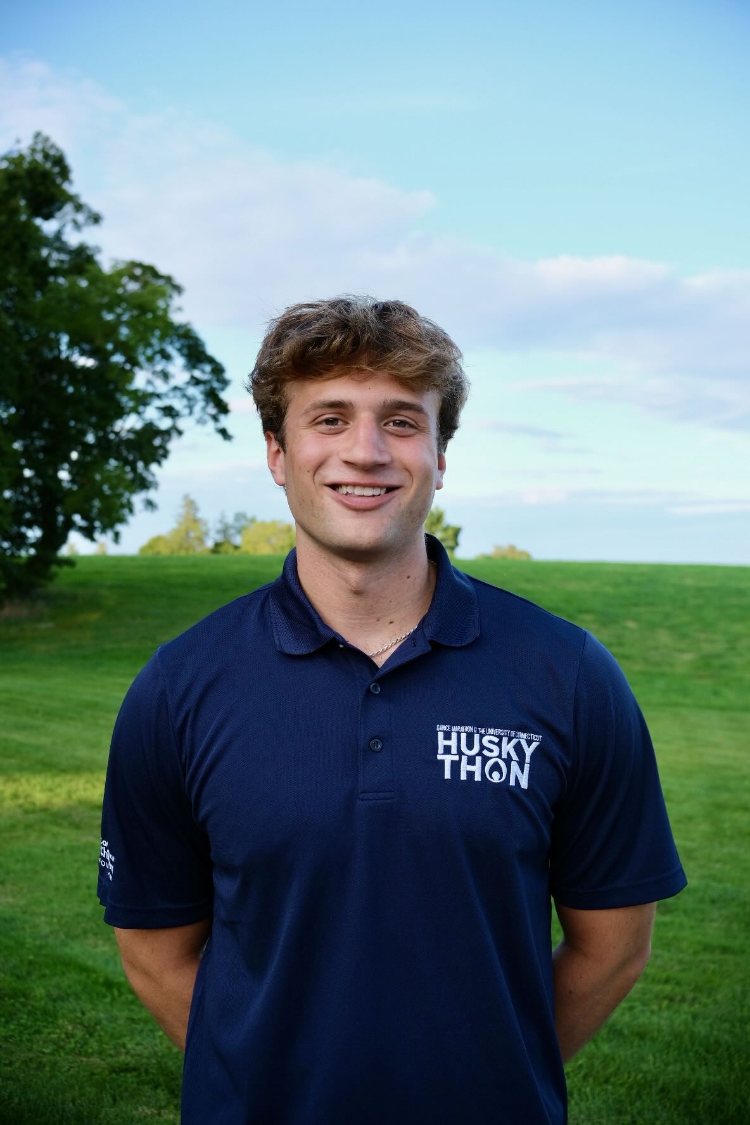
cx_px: 375
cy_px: 562
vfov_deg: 47.4
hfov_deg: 32.6
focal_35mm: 41
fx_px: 1281
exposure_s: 1/240
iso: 320
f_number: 5
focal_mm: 27
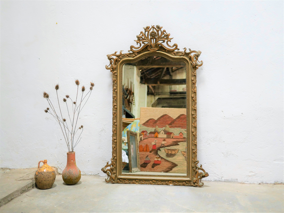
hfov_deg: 46.8
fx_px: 328
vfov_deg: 36.0
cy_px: 106
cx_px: 142
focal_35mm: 40
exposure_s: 1/60
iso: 400
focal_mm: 20
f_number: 1.7
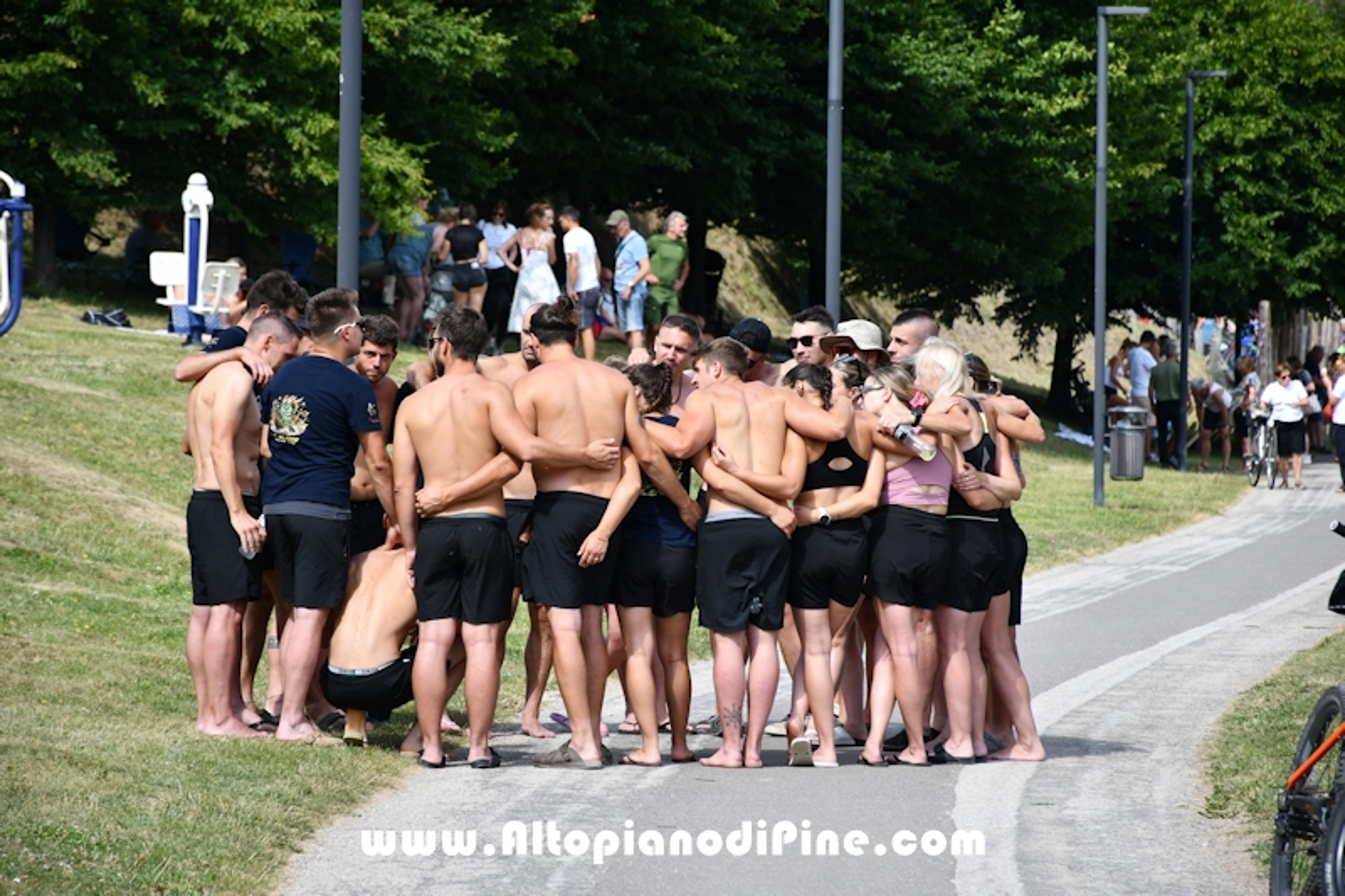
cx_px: 672
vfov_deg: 6.5
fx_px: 7844
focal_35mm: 210
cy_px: 448
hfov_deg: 9.8
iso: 200
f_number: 6.3
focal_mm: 140
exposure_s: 1/500
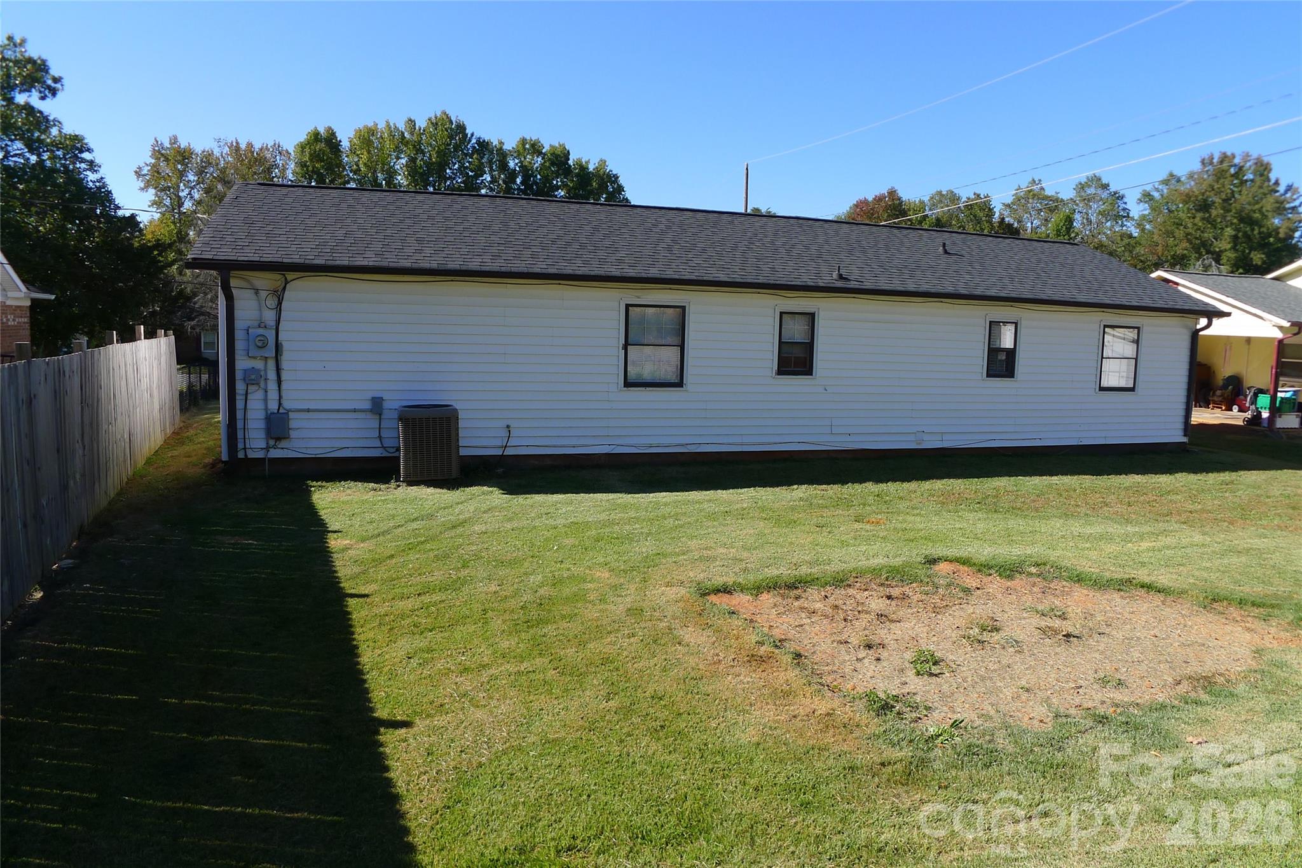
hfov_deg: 61.9
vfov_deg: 43.6
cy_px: 434
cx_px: 651
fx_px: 1085
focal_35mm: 30
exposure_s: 1/500
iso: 80
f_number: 4
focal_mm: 6.4
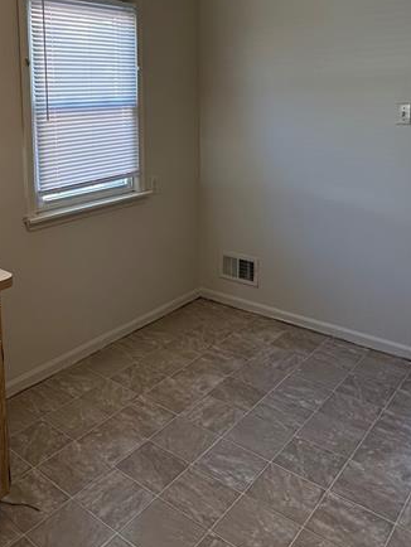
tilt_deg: -7.4
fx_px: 522
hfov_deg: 41.4
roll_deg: +0.9
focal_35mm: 33
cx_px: 92
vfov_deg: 53.8
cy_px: 168
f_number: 2.2
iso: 160
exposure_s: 1/60
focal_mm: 2.22
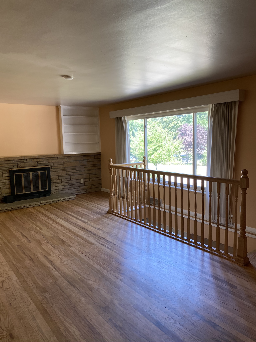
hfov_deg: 53.1
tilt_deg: -6.3
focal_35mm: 26
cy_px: 171
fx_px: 256
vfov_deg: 67.3
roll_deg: +1.0
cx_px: 128
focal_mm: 4.25
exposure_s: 1/121
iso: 100
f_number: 1.8
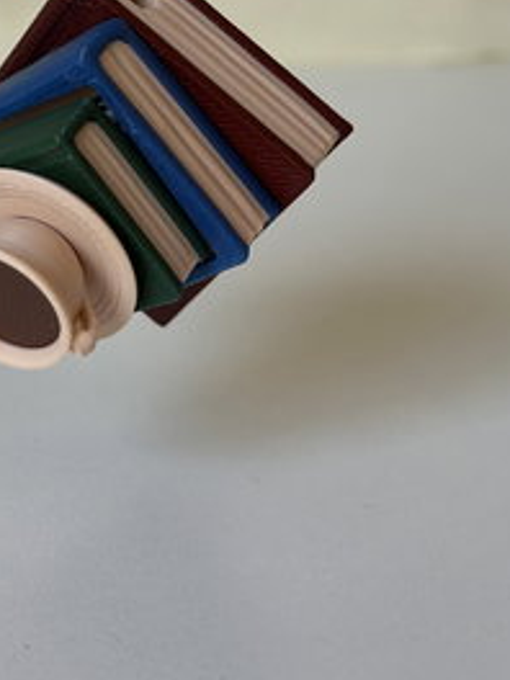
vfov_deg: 20.0
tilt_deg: -15.6
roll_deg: -1.2
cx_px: 116
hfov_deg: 15.2
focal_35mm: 97
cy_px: 133
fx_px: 1905
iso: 80
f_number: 1.78
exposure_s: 1/121
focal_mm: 6.86
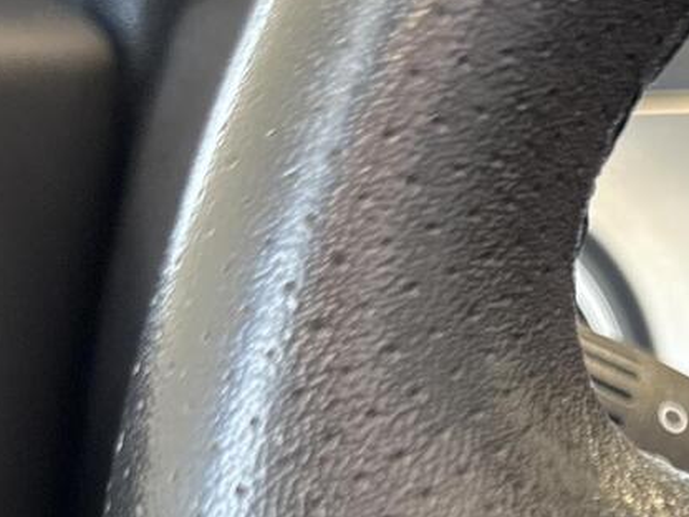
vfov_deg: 16.2
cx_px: 812
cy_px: 779
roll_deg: -8.6
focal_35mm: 83
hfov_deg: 21.9
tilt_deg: -27.8
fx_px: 1652
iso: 160
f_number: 1.78
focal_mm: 6.76
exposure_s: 1/50
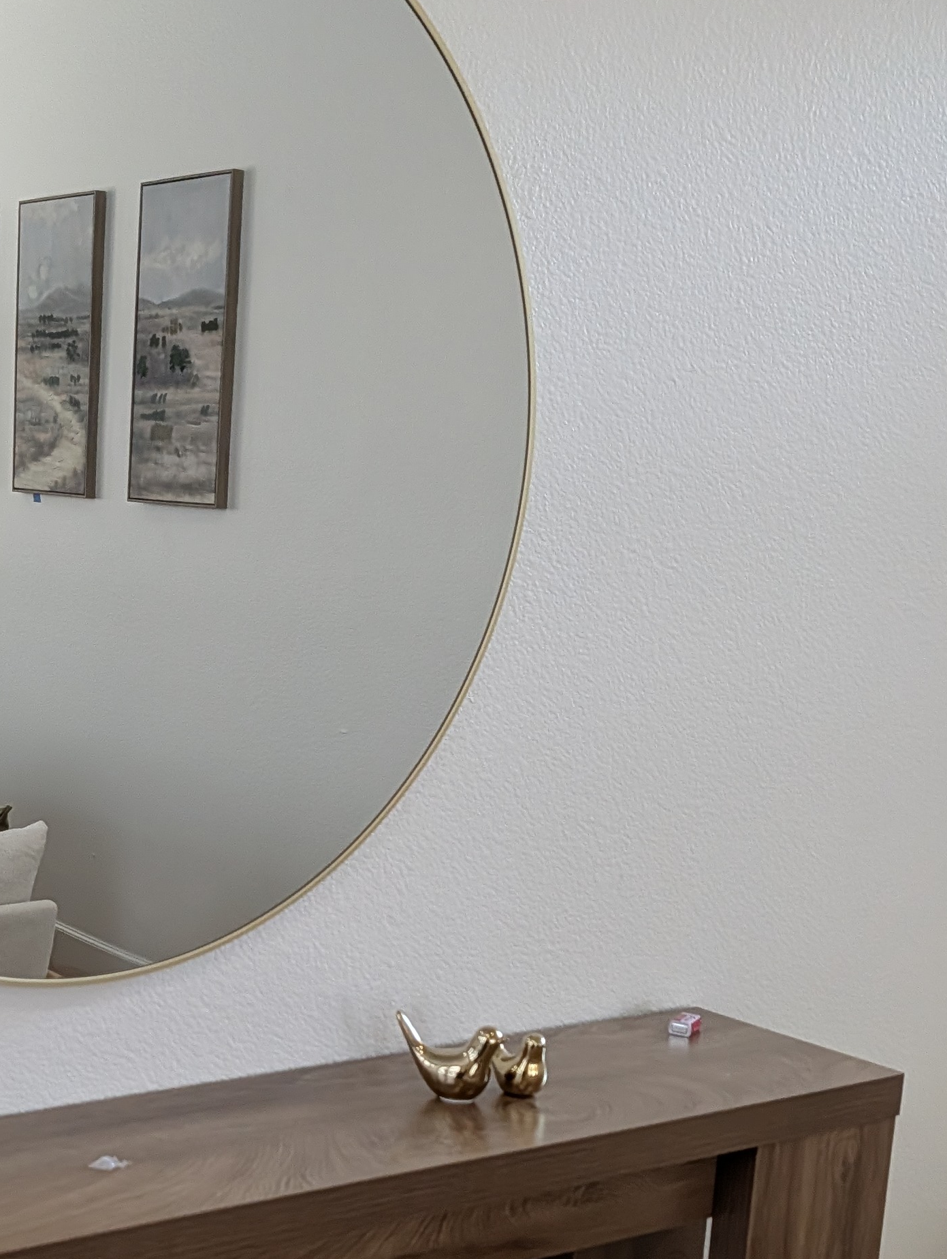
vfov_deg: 35.7
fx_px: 1929
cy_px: 857
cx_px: 9
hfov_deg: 26.2
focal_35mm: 53
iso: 99
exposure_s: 1/280
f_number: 1.68
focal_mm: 6.9
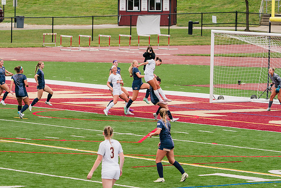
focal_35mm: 258
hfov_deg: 8.0
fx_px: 2018
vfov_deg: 5.3
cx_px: 106
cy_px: 117
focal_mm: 207
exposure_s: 1/1600
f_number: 5.6
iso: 500
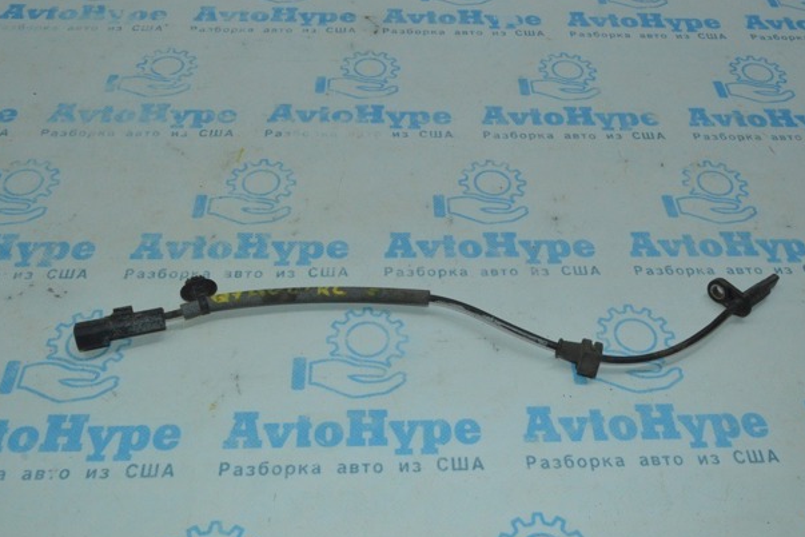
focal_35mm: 35
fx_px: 783
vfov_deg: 37.8
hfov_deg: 54.4
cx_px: 411
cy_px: 281
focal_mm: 22
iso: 2200
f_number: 16
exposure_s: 1/125
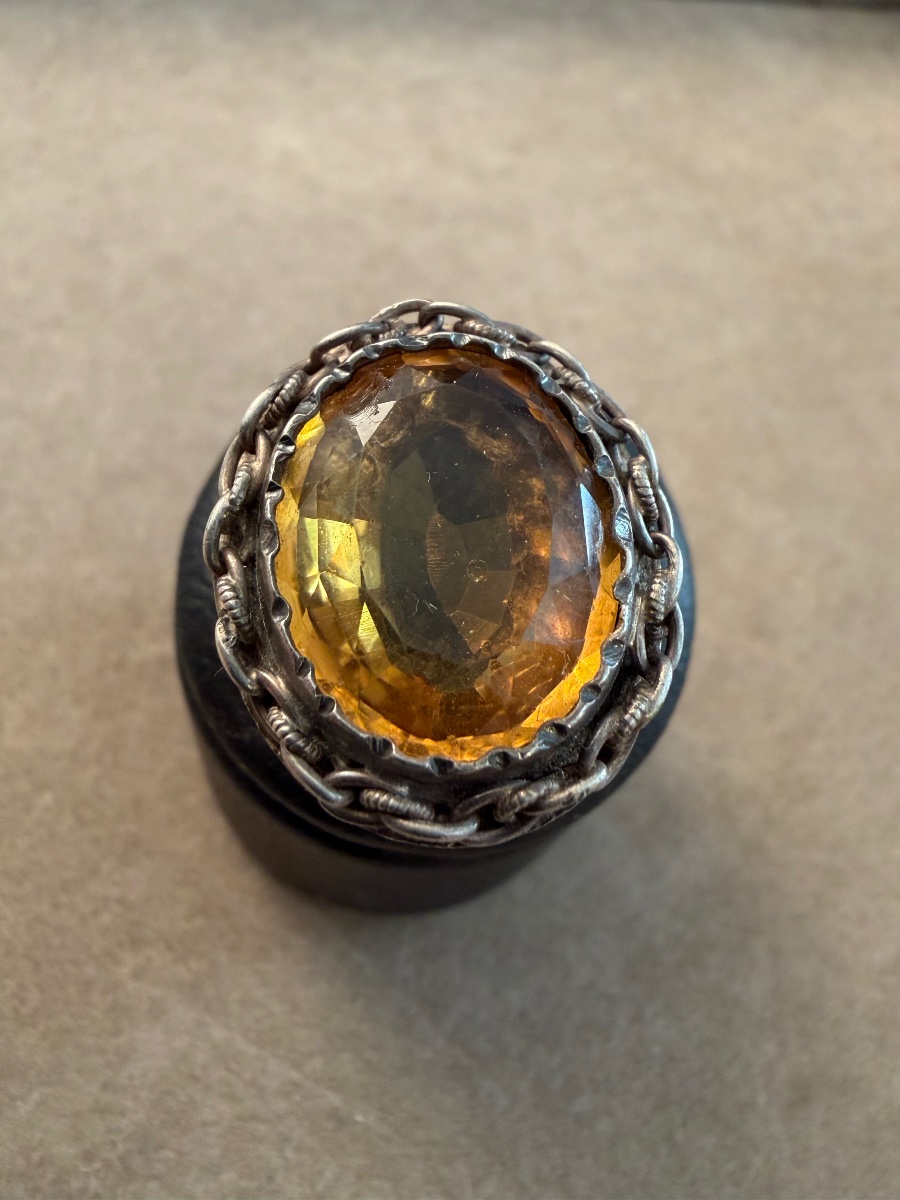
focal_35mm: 26
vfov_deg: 67.3
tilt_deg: -55.3
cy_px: 600
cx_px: 450
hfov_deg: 53.1
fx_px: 901
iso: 250
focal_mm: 2.22
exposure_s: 1/50
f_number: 2.2
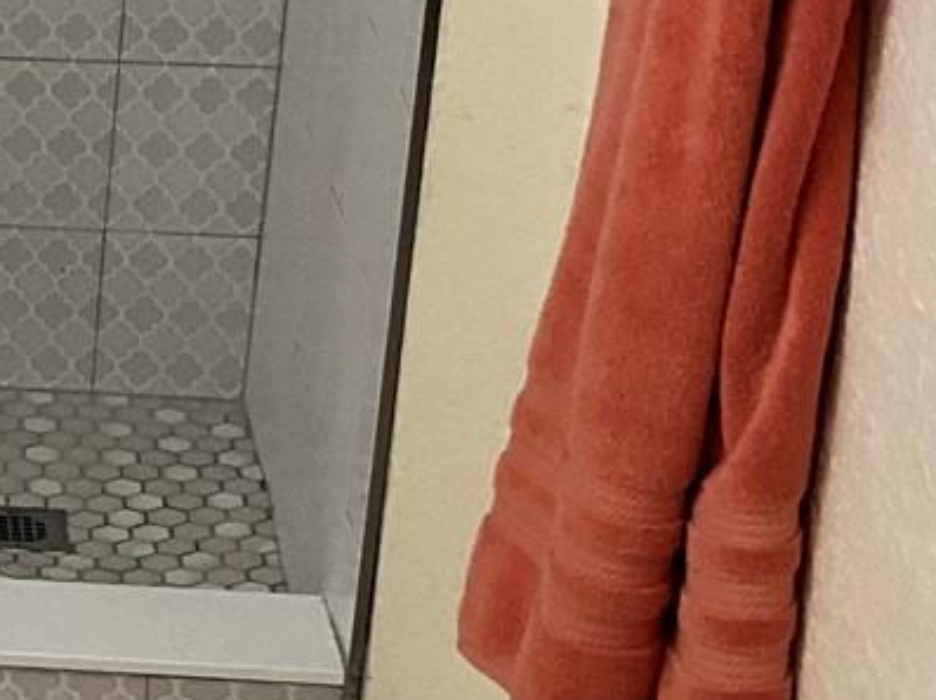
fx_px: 3161
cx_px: -559
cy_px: 299
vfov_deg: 12.6
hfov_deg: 15.3
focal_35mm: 117
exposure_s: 1/120
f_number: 1.8
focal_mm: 3
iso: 64
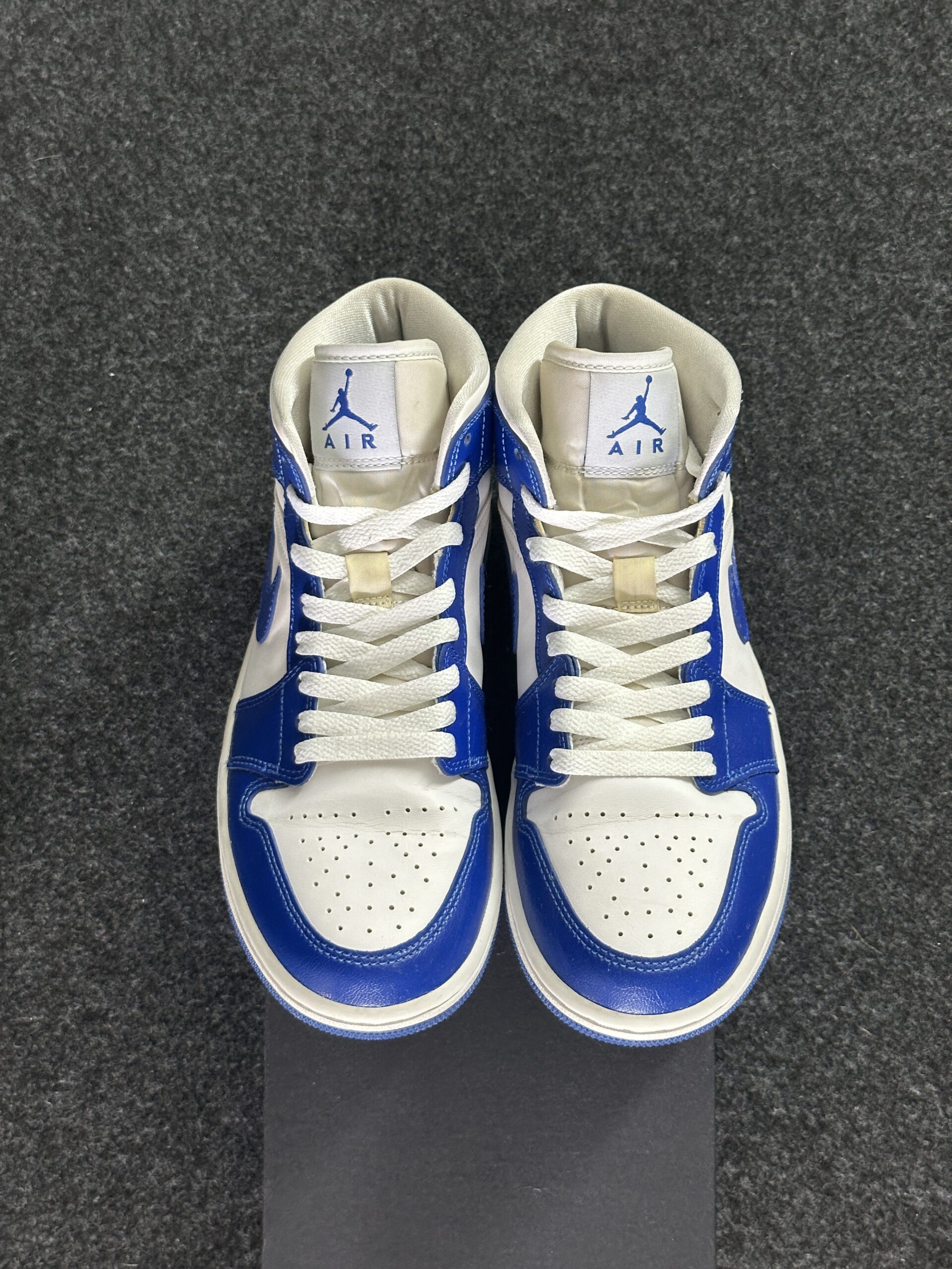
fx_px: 1760
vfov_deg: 39.7
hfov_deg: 30.3
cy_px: 634
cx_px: 476
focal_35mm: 48
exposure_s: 1/50
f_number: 1.78
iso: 200
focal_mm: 6.86
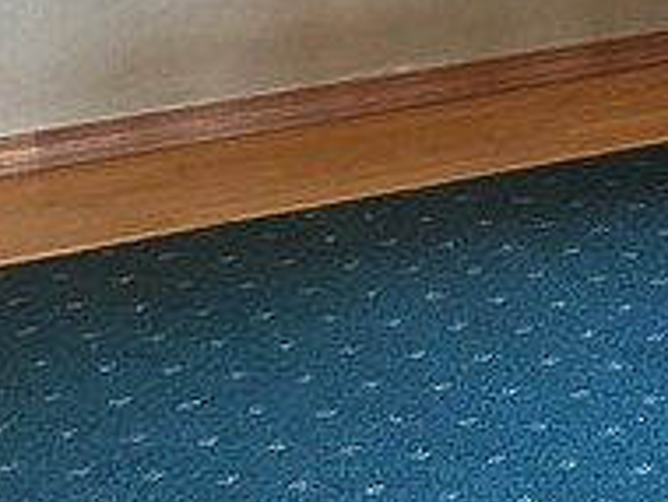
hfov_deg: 12.1
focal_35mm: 140
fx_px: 2705
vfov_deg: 9.9
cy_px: -463
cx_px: 1427
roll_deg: +1.2
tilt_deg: -4.6
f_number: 1.8
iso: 100
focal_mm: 4.25
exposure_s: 1/60
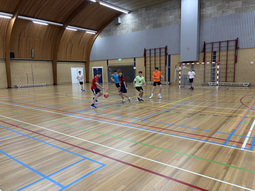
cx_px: 128
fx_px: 192
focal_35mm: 26
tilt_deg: -7.7
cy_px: 96
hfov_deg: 67.3
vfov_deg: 53.1
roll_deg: +2.5
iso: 100
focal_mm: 5.96
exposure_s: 1/100
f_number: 1.6
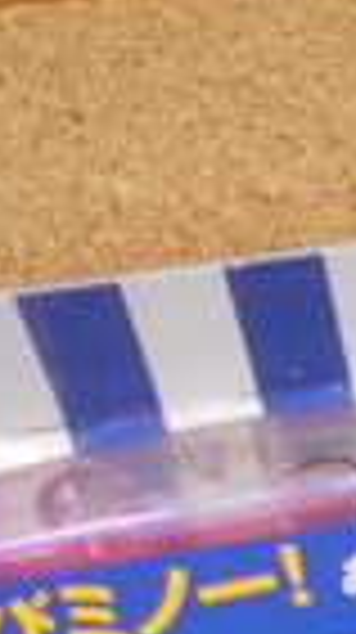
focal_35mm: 129
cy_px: 1039
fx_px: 2171
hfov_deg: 7.8
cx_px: 1172
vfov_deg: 15.0
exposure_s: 1/30
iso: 125
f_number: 3.2
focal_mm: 4.6
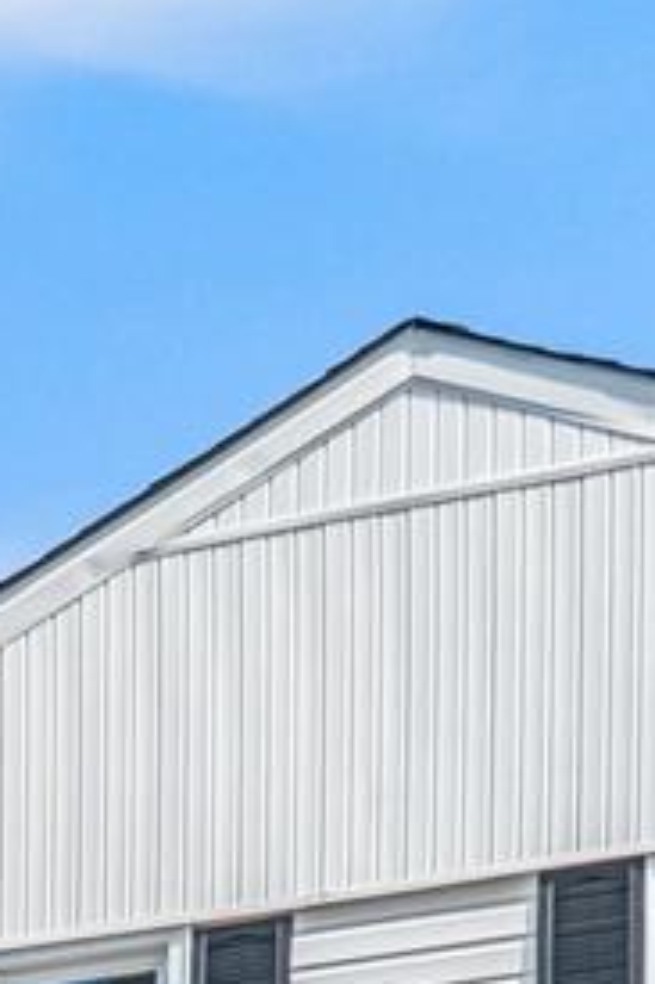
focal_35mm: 157
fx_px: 4290
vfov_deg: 12.5
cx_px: -304
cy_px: 1453
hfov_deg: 8.5
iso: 400
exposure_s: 1/500
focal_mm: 20
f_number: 8
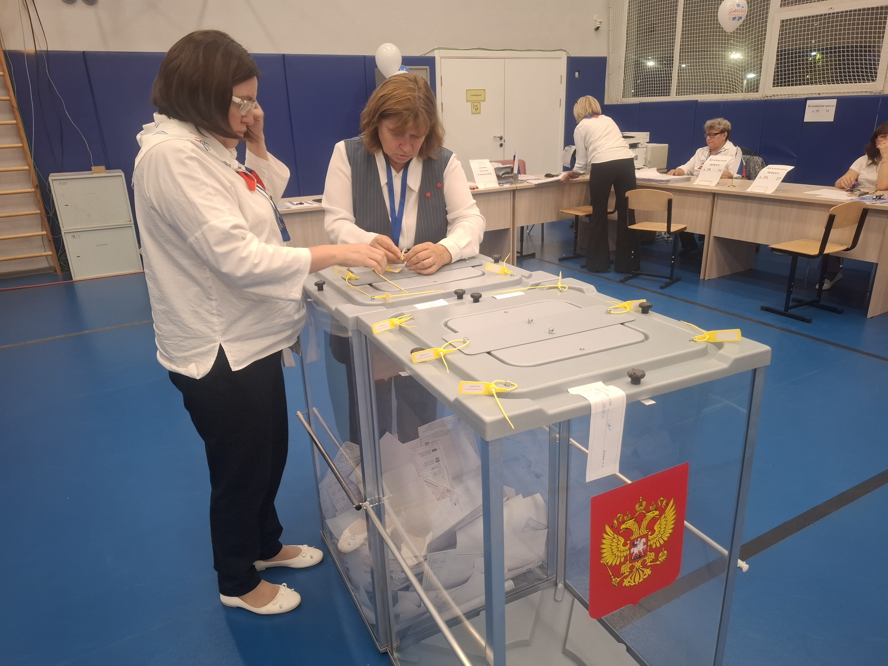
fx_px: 590
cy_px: 333
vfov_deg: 58.9
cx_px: 444
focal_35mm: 23
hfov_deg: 73.9
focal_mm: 5.54
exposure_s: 1/50
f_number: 1.8
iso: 200
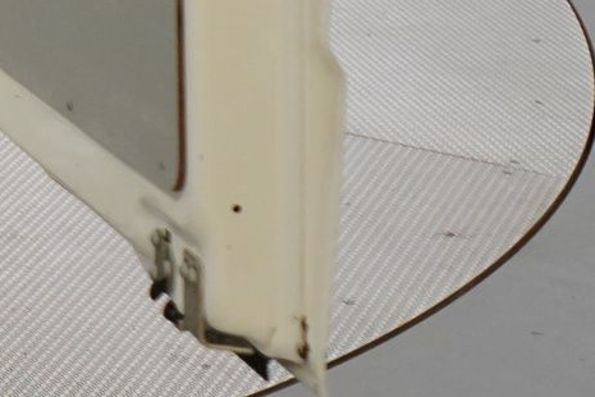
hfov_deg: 11.1
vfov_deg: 8.1
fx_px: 2578
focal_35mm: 156
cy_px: -542
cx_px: -815
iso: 2500
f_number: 3.5
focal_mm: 29
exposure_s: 1/160
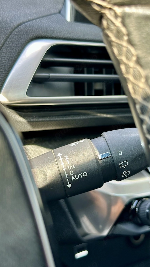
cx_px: 99
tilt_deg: -12.1
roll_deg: -5.5
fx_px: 375
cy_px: 134
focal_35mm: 53
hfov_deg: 22.6
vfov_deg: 39.2
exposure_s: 1/119
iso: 80
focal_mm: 6.86
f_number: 1.78
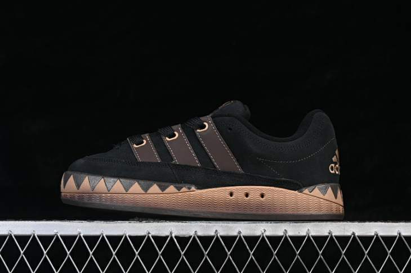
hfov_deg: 27.0
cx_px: 206
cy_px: 136
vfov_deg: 18.2
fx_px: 856
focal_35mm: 75
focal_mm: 50
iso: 160
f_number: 6.3
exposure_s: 1/60
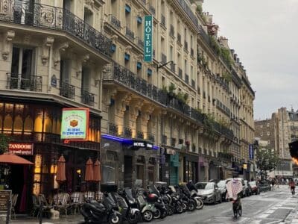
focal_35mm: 52
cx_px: 149
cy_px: 112
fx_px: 448
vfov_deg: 28.0
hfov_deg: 36.8
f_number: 2
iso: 20
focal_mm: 6
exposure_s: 1/184
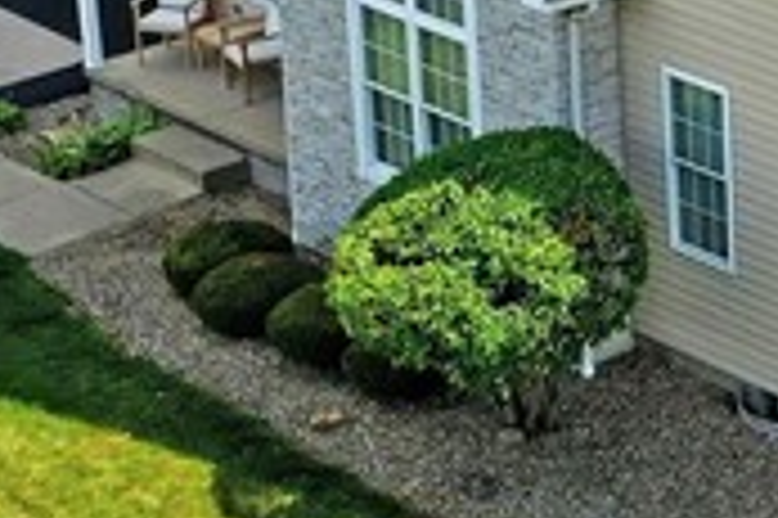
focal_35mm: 176
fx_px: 3800
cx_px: 962
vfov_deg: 7.8
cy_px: 383
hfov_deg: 11.4
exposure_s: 1/400
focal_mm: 10.26
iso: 100
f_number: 5.6
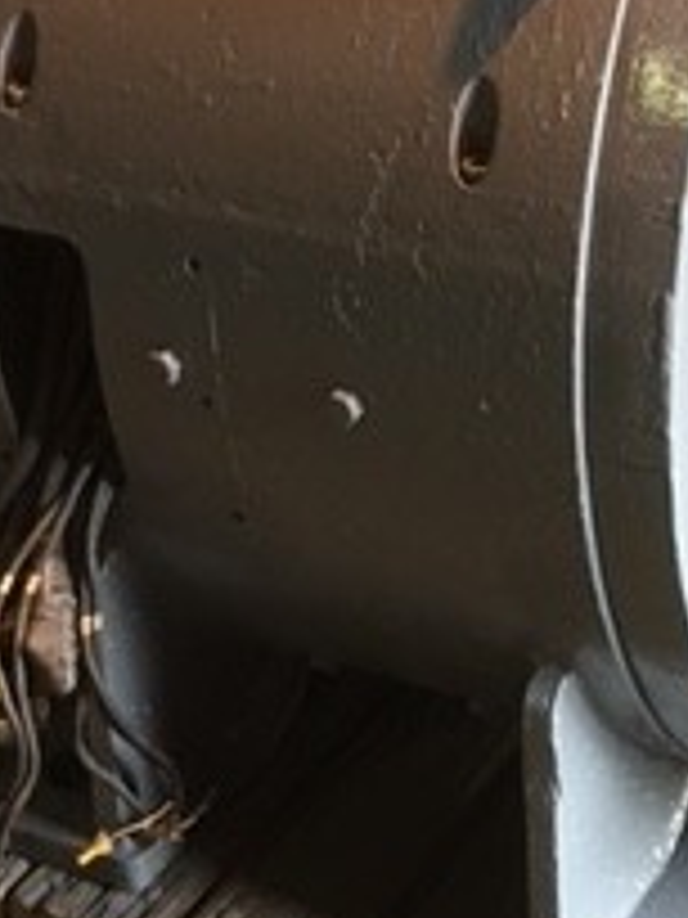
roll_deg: +3.0
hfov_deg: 16.0
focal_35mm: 91
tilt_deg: -20.8
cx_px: 670
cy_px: 50
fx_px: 2412
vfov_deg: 21.0
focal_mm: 4.15
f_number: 2.2
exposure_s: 1/15
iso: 50
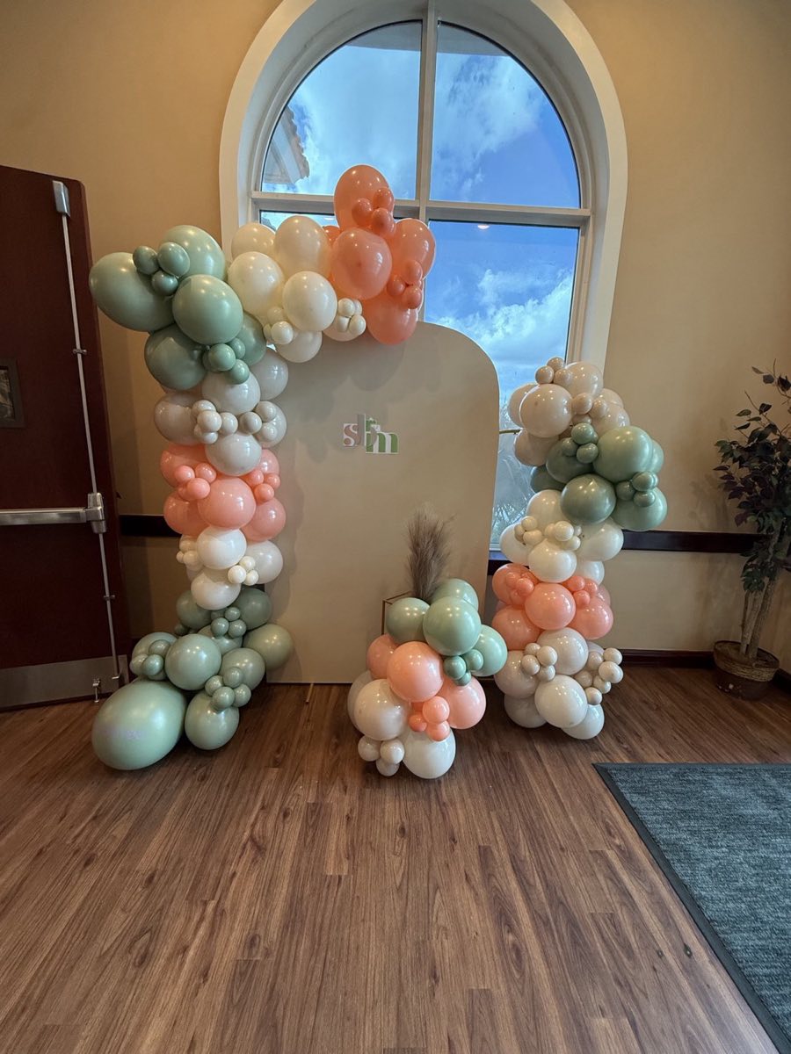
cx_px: 396
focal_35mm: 14
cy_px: 527
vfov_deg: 102.1
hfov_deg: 85.7
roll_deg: -2.1
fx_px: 427
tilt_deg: -11.5
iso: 250
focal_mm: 2.22
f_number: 2.2
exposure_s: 1/120
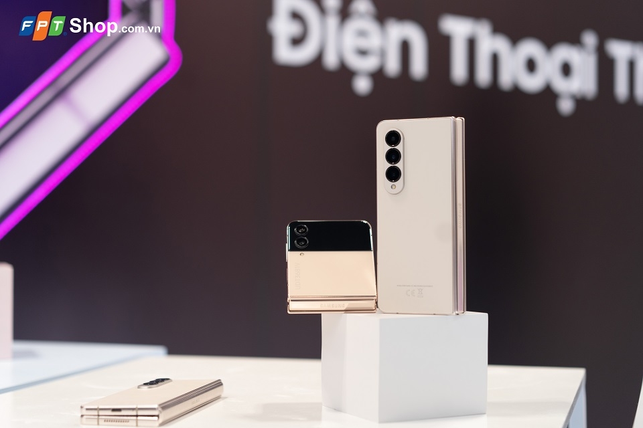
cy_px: 214
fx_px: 982
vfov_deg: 24.6
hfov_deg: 36.2
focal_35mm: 55
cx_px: 322
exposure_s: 1/125
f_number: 2.8
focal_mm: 55
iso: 500
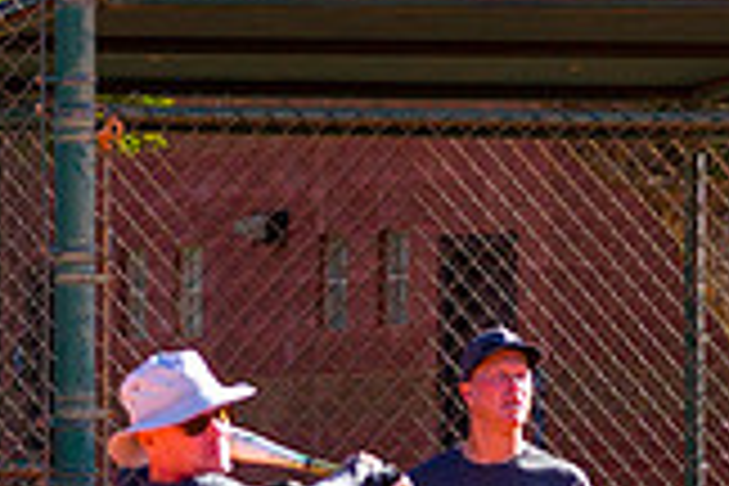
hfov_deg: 3.0
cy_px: 391
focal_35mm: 683
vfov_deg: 2.0
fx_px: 13830
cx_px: 45
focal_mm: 165
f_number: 5
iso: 400
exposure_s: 1/3200
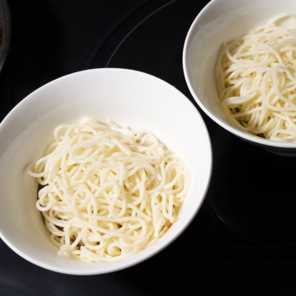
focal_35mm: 62
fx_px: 600
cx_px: 176
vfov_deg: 27.7
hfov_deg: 27.7
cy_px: 148
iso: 100
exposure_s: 1/80
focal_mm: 48
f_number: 8
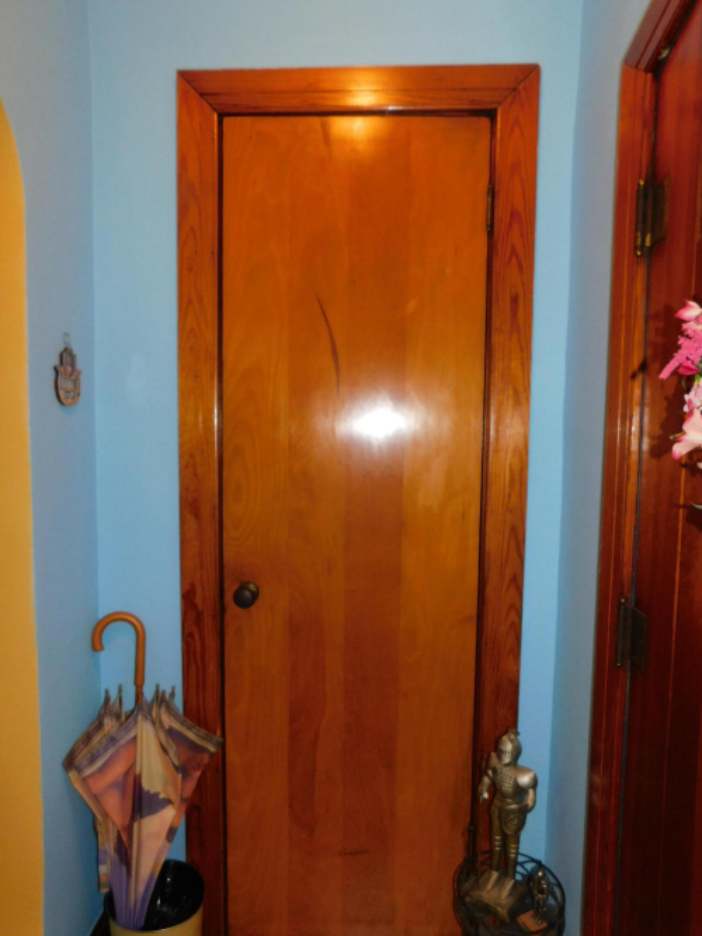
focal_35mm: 23
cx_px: 351
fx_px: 622
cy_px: 468
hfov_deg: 58.9
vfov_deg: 73.9
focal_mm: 4
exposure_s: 1/30
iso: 200
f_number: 3
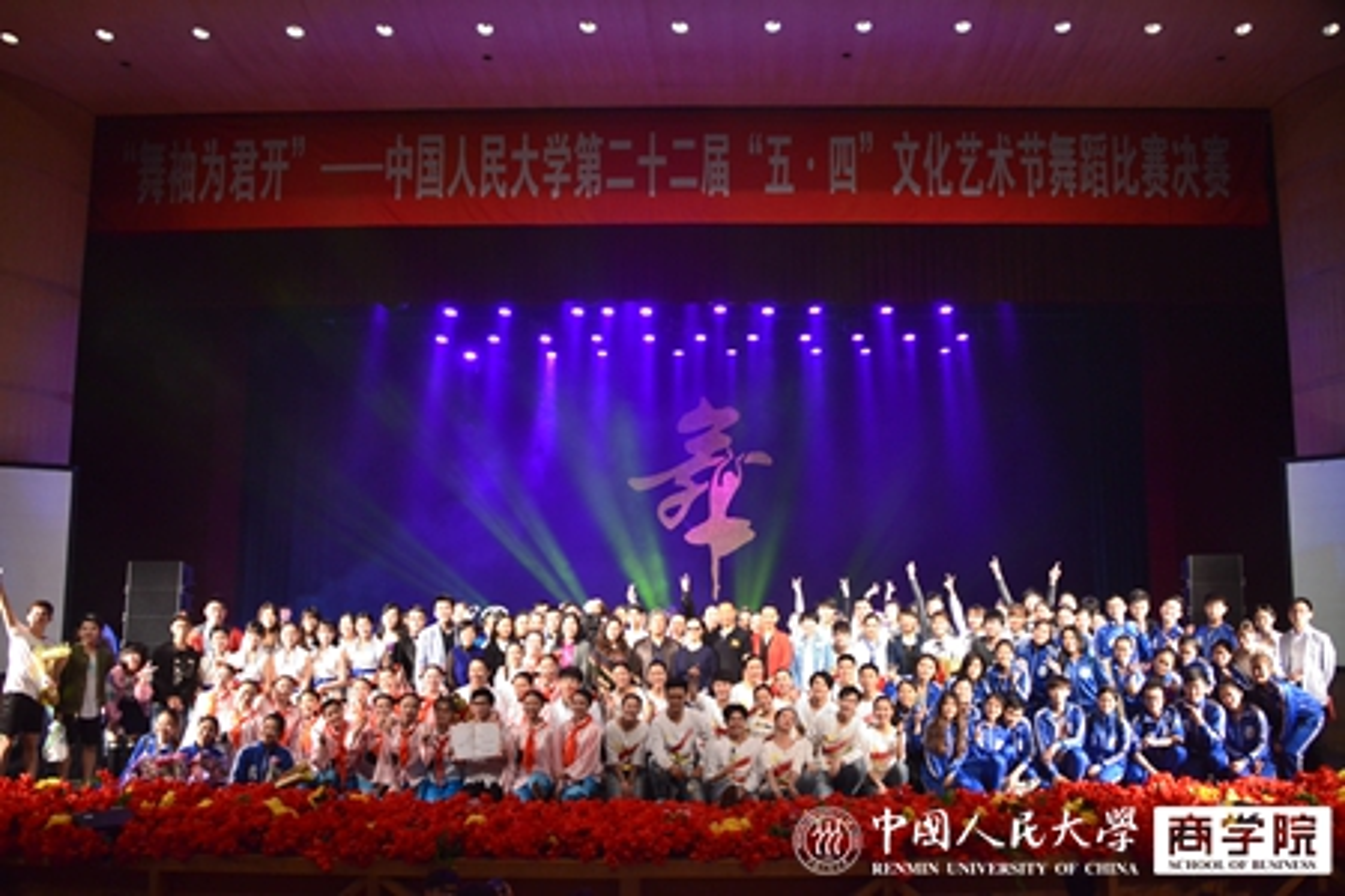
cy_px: 448
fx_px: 1195
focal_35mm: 32
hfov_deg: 58.7
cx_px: 672
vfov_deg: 41.1
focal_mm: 32
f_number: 4
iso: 2500
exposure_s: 1/160
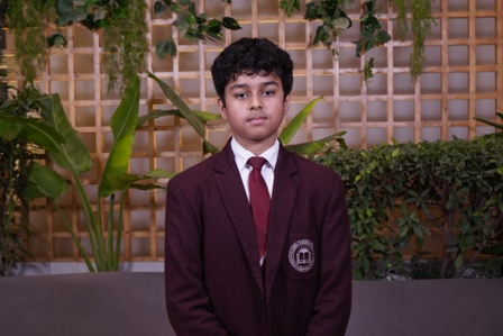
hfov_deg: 36.9
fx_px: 755
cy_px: 168
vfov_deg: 25.1
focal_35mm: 54
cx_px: 252
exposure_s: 1/125
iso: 500
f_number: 5
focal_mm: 36
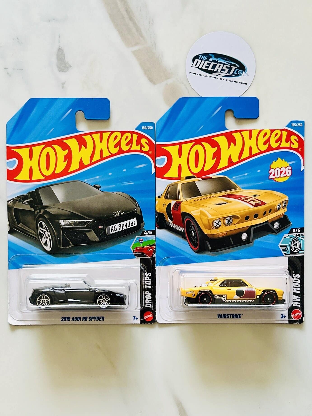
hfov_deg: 53.1
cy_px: 208
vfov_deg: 67.3
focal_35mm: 26
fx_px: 312
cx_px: 156
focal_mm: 5.7
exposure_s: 1/121
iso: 64
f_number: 1.5
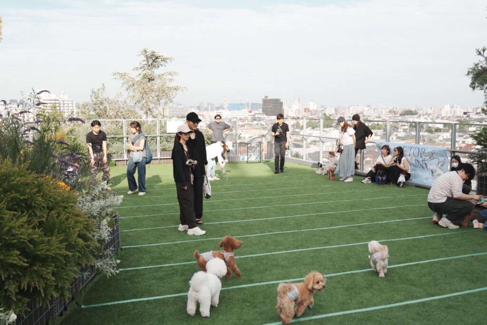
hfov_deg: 53.1
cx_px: 244
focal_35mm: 36
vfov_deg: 36.9
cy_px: 162
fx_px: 487
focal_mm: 24
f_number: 2.8
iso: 100
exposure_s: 1/1000
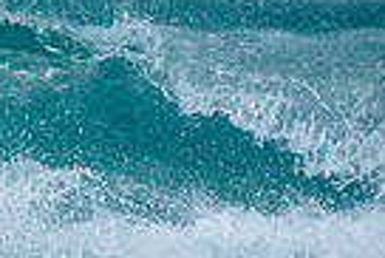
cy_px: 58
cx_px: -408
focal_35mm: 2125
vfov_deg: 0.6
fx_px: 22750
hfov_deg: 1.0
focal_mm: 500
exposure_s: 1/2000
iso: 280
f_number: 5.6
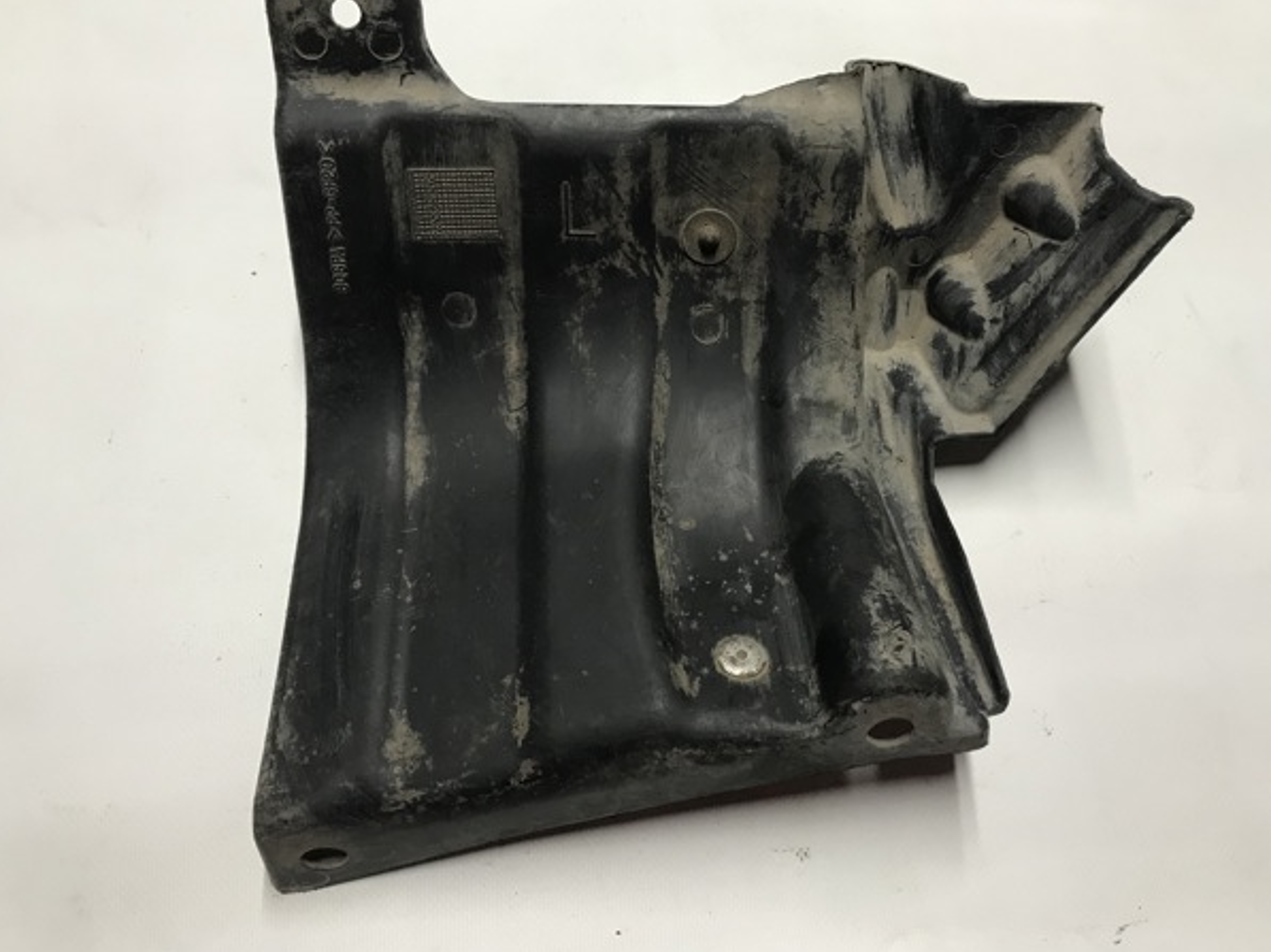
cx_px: 673
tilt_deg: -66.9
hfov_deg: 60.0
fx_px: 1101
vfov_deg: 46.7
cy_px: 450
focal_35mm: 30
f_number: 1.8
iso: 40
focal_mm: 3.99
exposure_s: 1/33
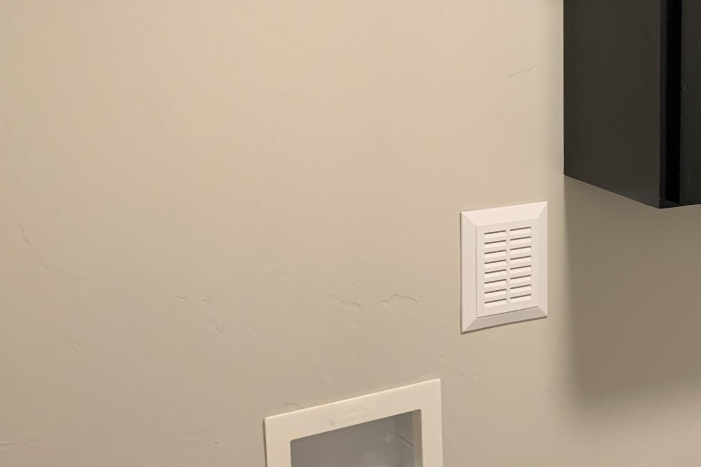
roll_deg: -0.6
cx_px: 643
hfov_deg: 34.1
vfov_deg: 24.1
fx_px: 1071
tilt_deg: -3.8
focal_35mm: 55
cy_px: 69
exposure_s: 1/60
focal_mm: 4.25
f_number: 1.8
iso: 250
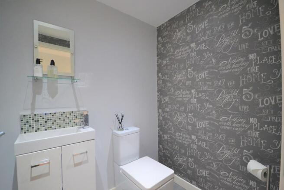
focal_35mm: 15
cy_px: 95
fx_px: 118
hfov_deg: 100.4
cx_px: 142
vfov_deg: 77.4
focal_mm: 10
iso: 1000
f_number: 4
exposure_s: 1/60
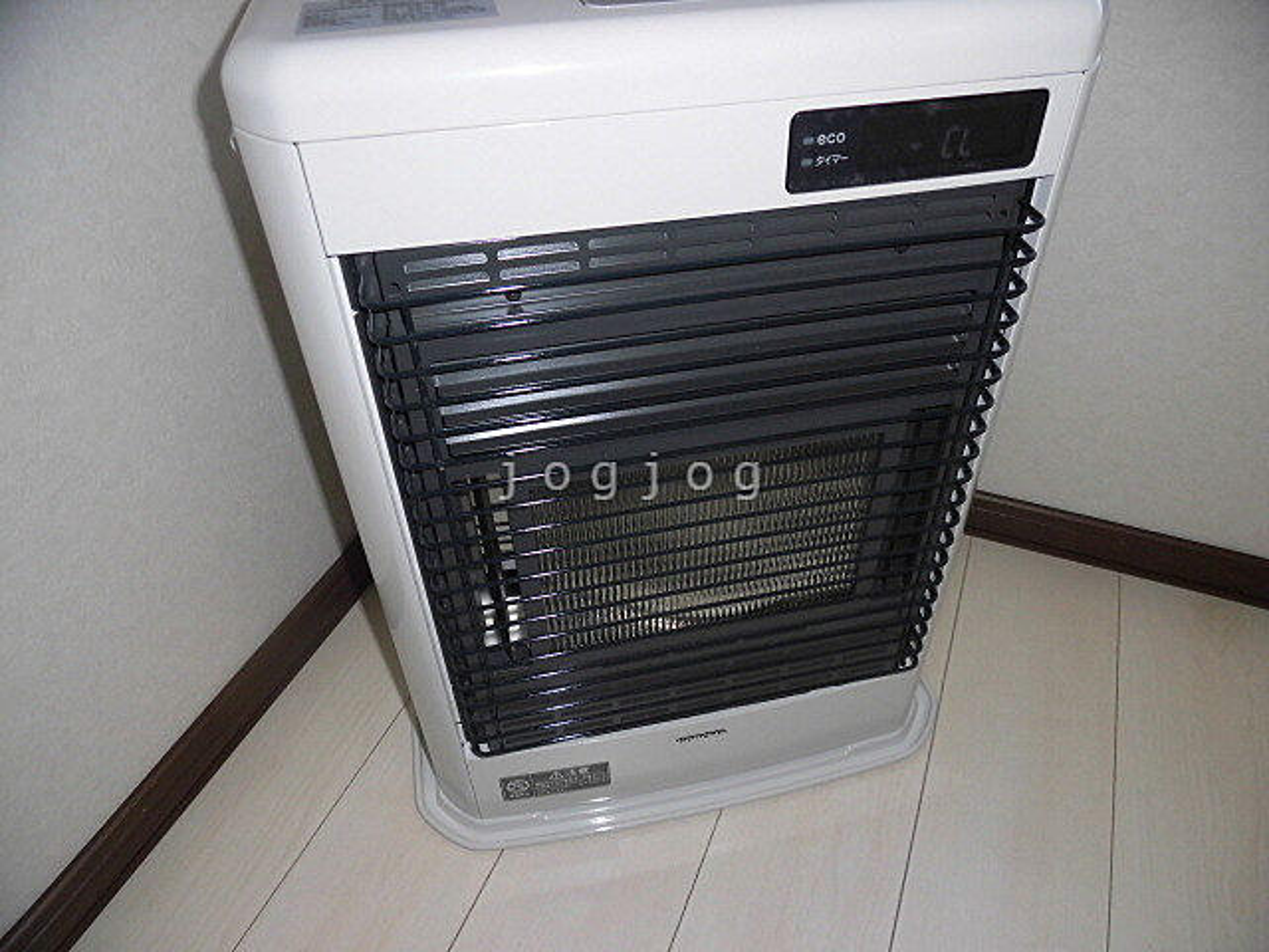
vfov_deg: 56.8
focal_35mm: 24
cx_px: 634
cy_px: 476
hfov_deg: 71.6
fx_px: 880
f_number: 3.1
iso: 100
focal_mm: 4.3
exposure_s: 1/125
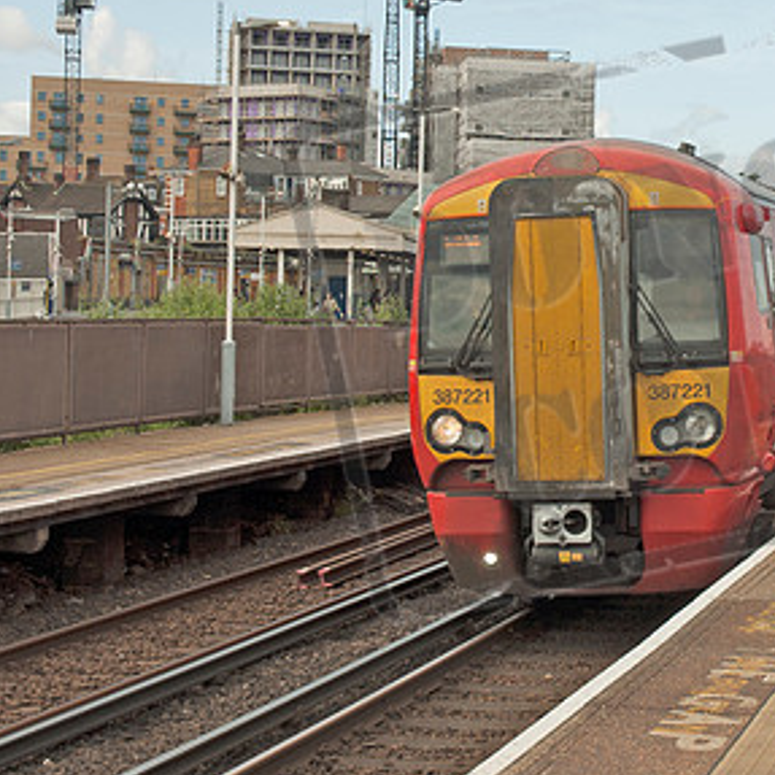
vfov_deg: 21.7
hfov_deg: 21.3
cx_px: 670
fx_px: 2023
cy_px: 312
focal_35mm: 80
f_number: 7.1
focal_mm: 31
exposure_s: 1/200
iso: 200
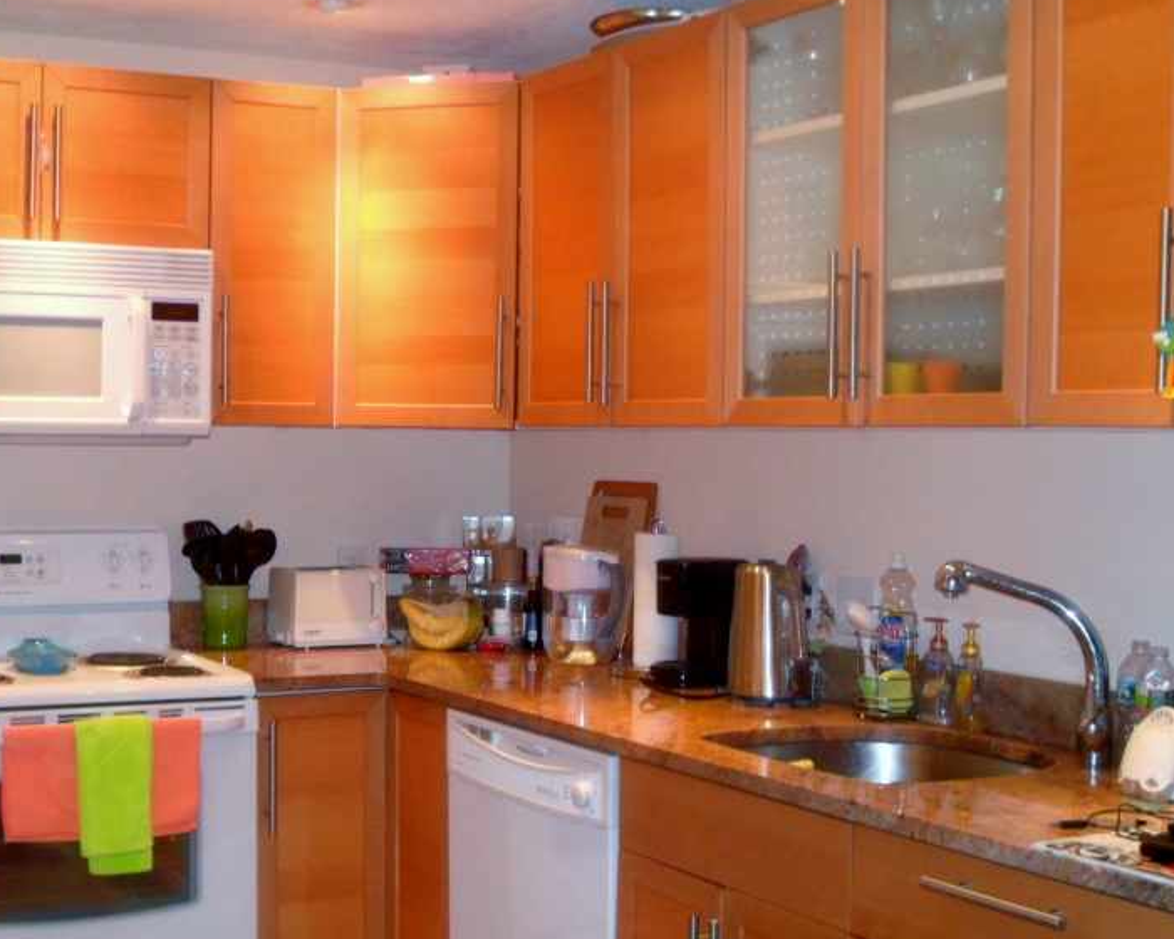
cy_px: 590
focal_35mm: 50
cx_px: 409
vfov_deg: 30.1
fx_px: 1737
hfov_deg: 37.0
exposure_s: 1/45
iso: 200
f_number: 2.8
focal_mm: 6.2
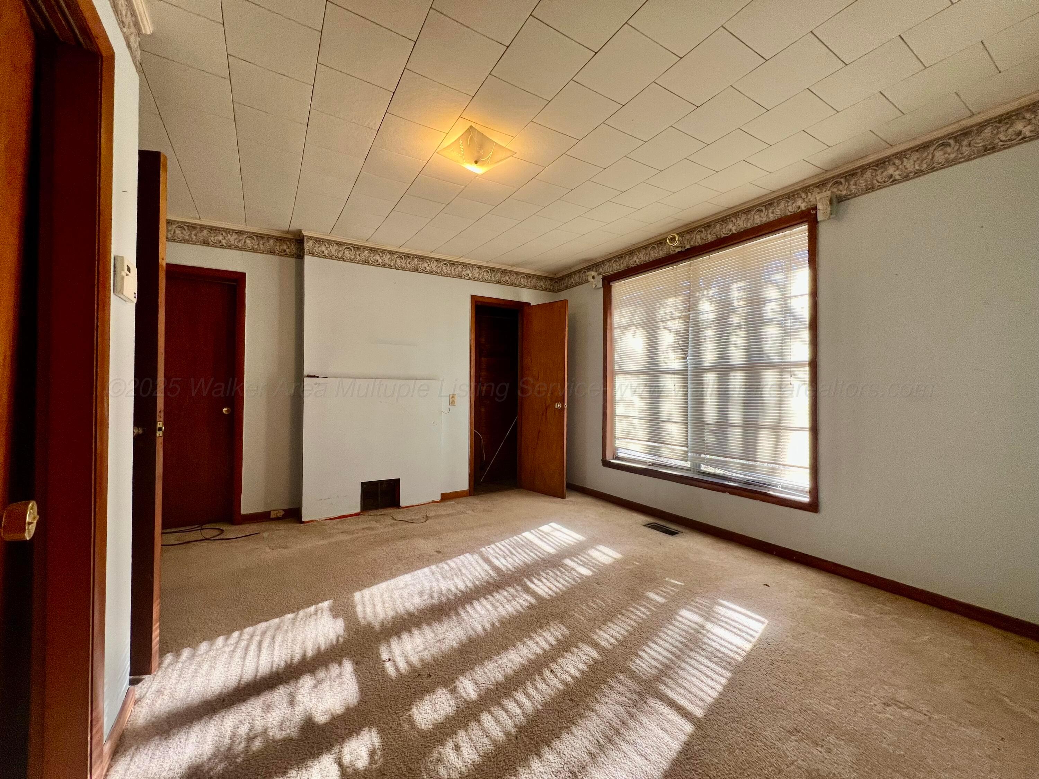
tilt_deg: +0.2
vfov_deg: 89.9
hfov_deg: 106.2
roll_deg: +0.0
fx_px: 390
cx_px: 520
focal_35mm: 13
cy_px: 390
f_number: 1.8
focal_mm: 1.57
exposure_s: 1/99
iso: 80
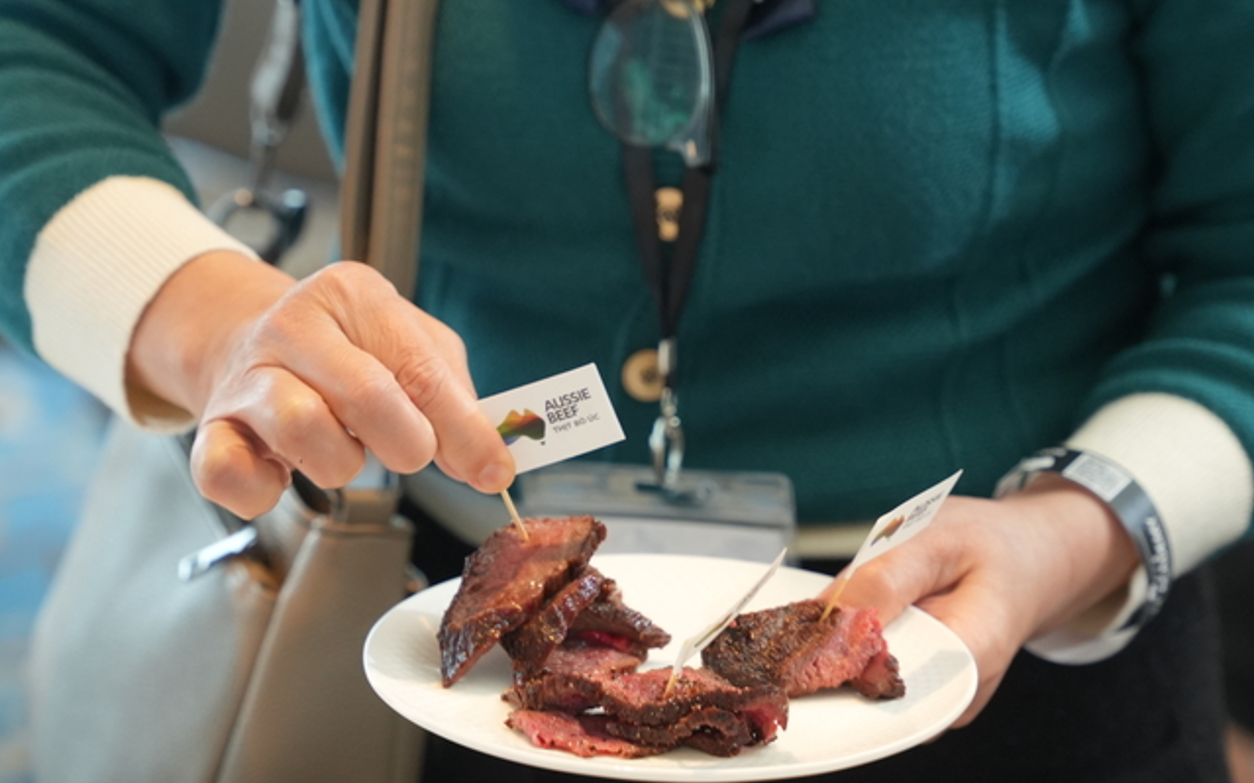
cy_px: 494
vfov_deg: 9.8
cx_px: 620
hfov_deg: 15.6
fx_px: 4578
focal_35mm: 134
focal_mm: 70
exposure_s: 1/200
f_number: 3.5
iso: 1250
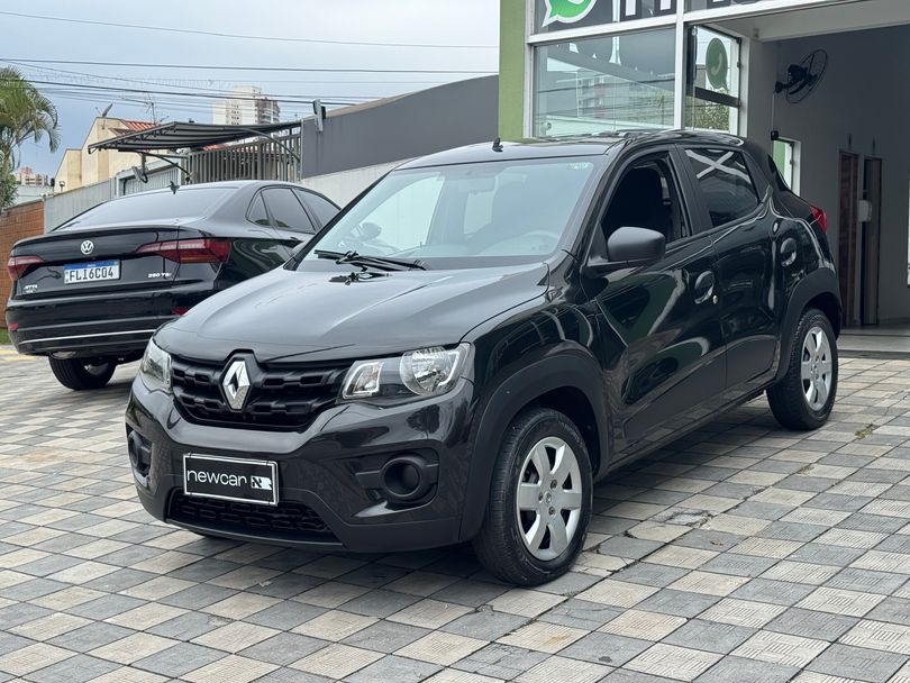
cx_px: 455
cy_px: 342
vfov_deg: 30.3
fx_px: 1262
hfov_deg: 39.6
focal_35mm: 48
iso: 64
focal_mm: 6.76
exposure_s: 1/1193
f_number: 1.78
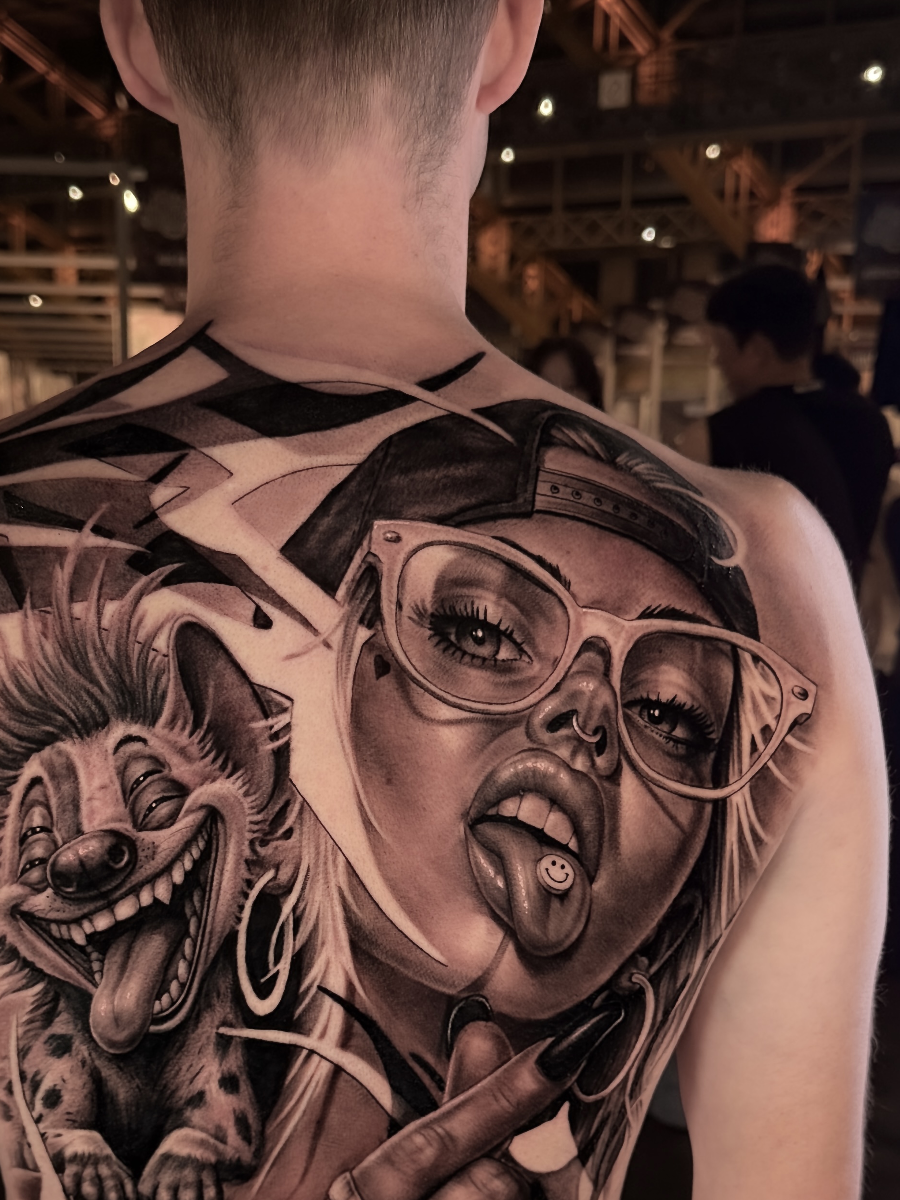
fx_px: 1907
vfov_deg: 34.2
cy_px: 905
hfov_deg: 26.5
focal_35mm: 55
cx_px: 379
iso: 160
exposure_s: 1/50
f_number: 1.8
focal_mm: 6.76
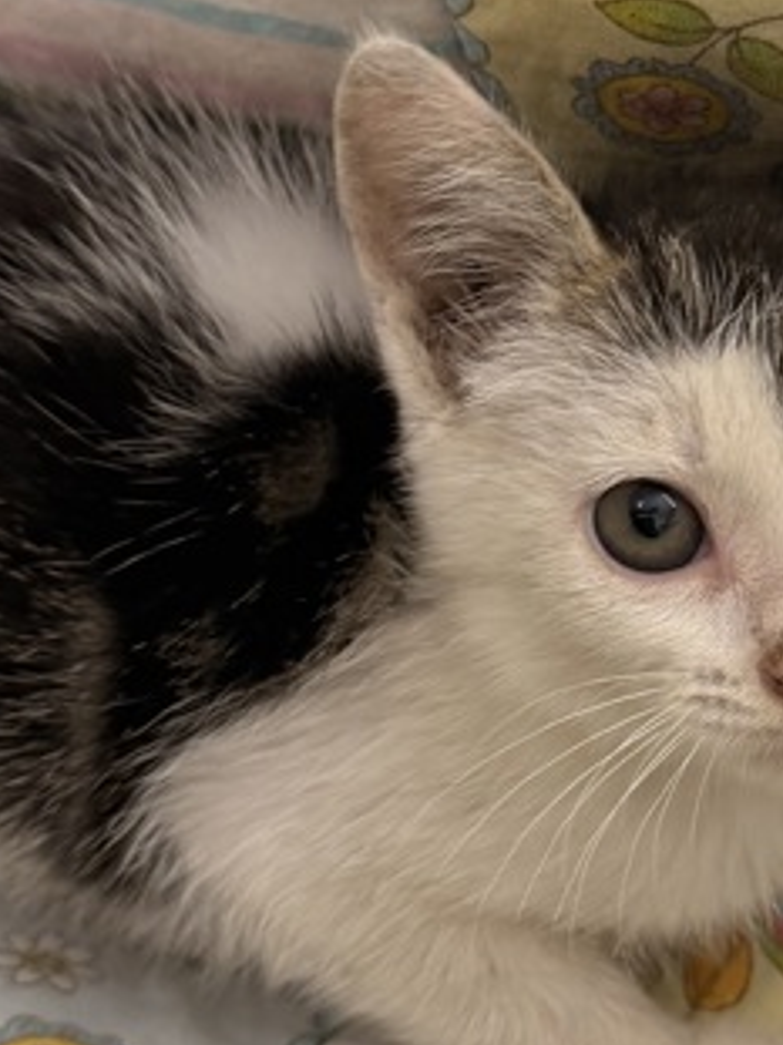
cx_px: 790
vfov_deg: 24.7
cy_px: 474
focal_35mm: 79
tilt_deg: -41.1
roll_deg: -9.0
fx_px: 2384
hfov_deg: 18.2
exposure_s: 1/100
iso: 160
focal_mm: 6.76
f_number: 1.78
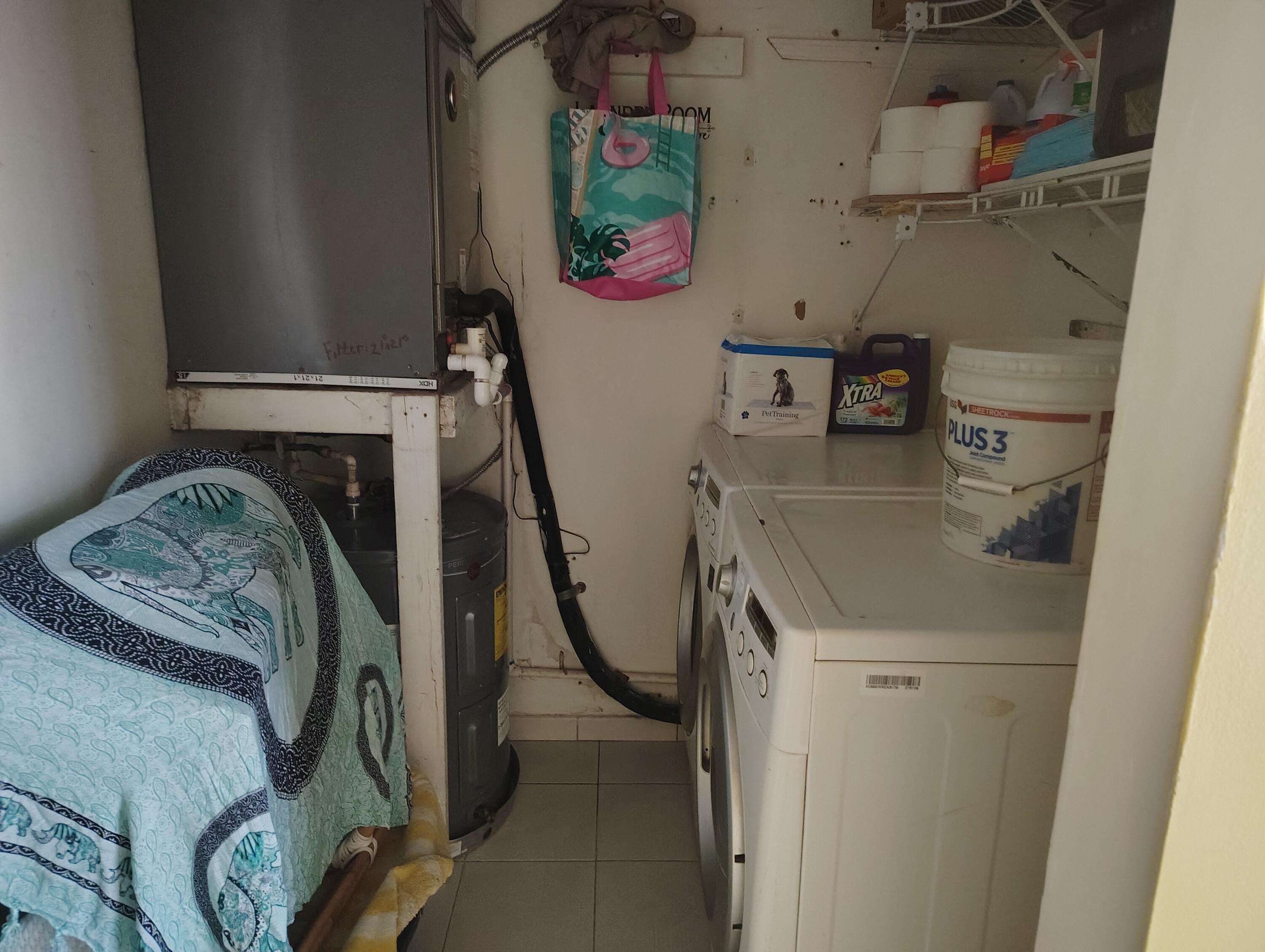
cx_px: 632
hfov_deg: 71.5
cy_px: 476
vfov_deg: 56.9
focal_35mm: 24
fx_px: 878
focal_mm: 5.56
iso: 3709
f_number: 1.8
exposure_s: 1/24
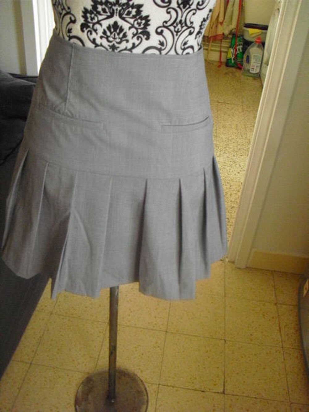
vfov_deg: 51.4
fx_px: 428
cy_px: 206
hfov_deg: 39.7
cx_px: 154
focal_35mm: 36
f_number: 3.1
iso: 800
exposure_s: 1/60
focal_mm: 6.3
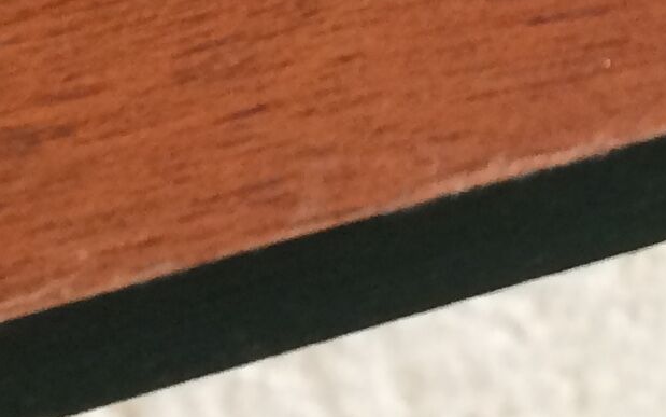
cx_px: 877
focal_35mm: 162
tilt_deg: -53.6
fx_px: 2941
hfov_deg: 12.5
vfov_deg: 7.9
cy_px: -224
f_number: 2.2
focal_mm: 4.15
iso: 50
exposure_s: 1/33
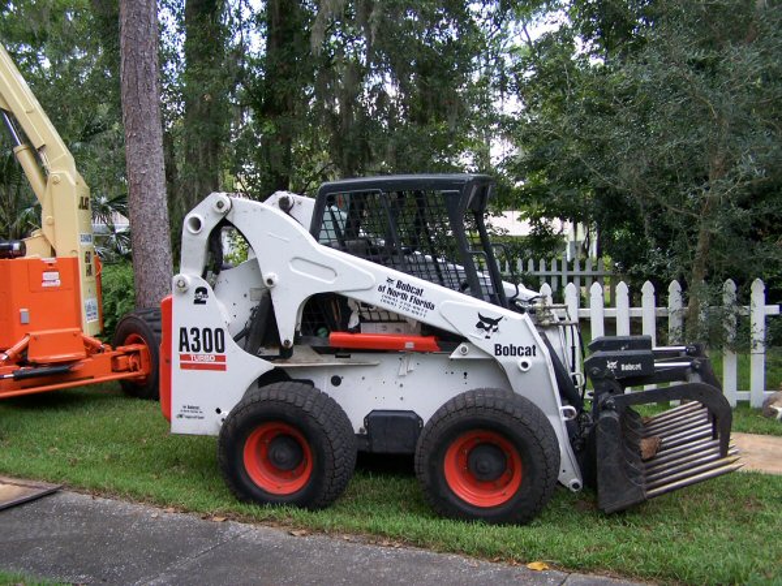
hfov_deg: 49.0
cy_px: 293
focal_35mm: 38
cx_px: 391
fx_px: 858
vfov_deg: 37.7
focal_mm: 6.3
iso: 80
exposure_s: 1/100
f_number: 2.8
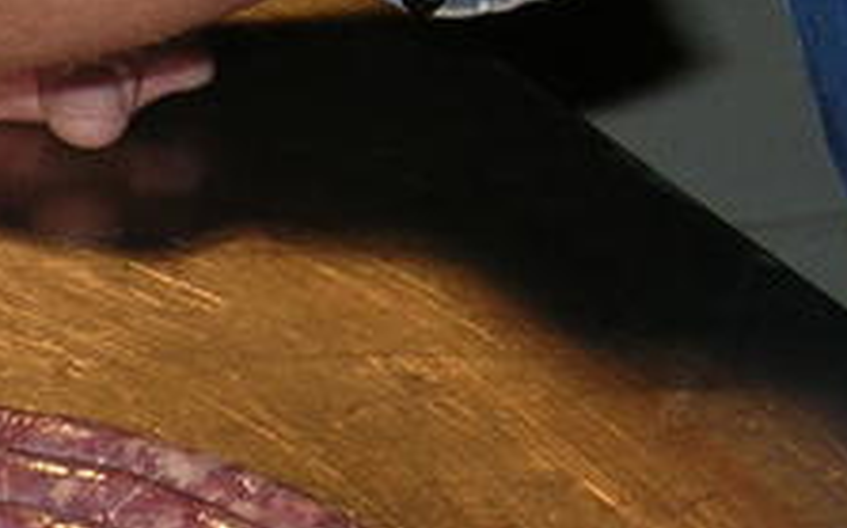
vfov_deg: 4.8
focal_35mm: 274
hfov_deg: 7.5
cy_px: 503
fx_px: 6320
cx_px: -562
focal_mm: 10.6
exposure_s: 1/120
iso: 50
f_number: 3.2
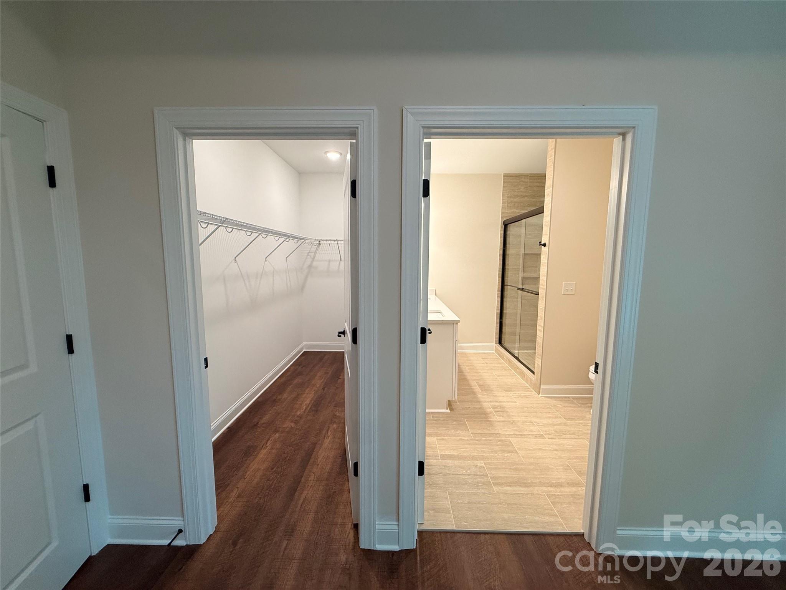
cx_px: 393
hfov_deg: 102.1
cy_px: 295
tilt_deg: -5.5
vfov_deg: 85.7
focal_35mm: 14
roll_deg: +0.0
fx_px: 318
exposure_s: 1/120
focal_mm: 2.22
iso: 160
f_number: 2.2
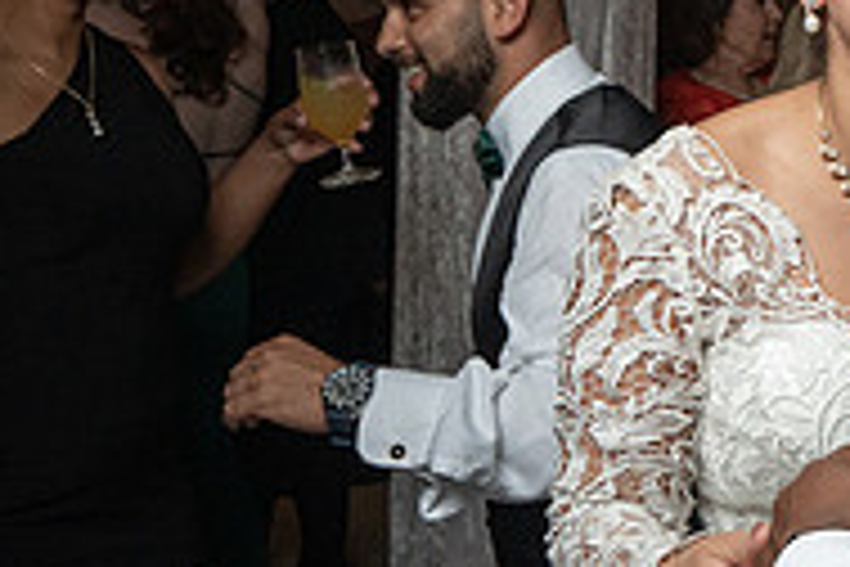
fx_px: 1912
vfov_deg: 16.7
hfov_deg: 22.5
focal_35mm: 81
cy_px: 74
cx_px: 1099
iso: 2000
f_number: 5.6
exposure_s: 1/250
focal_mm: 22
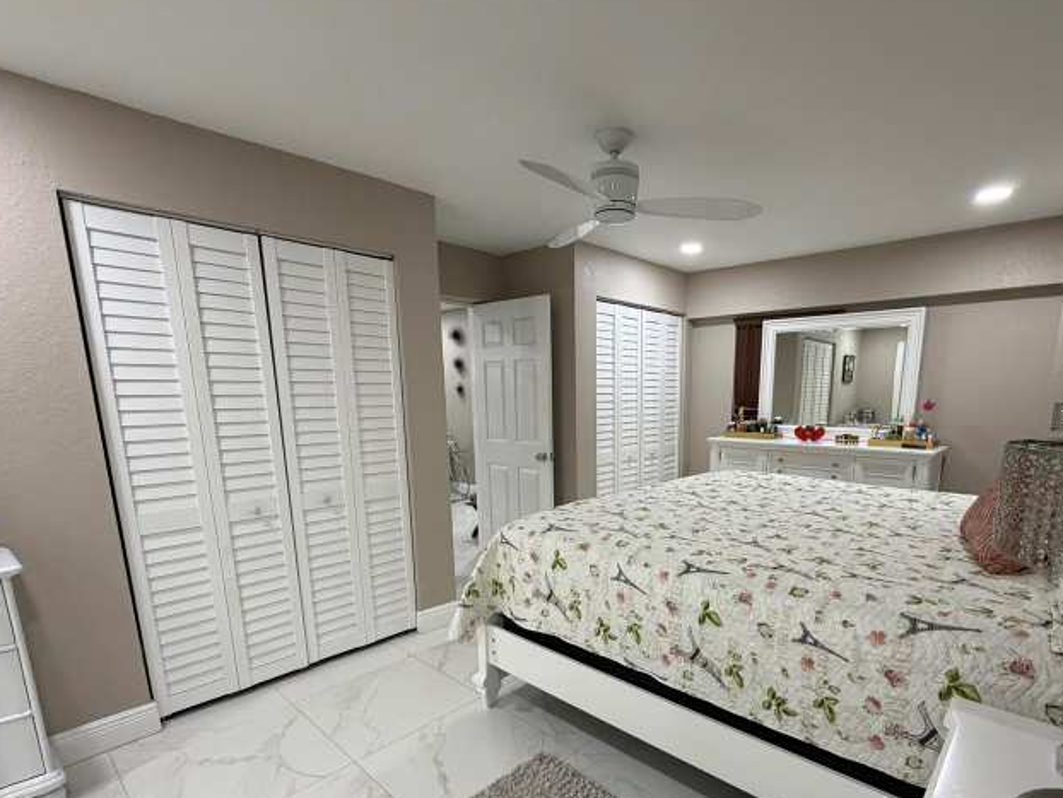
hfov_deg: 87.1
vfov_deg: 70.4
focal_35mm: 18
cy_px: 501
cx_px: 610
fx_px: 553
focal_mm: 2.22
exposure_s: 1/120
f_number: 2.2
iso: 320
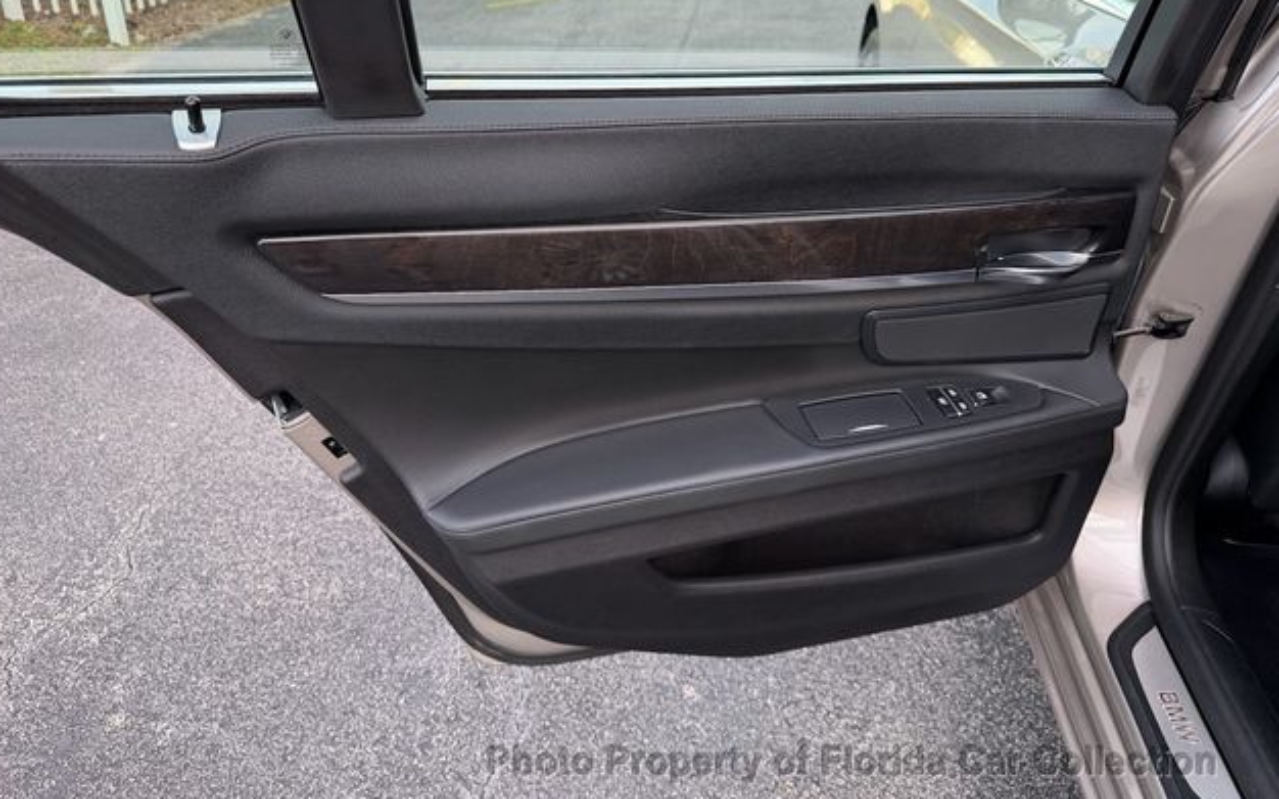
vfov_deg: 47.3
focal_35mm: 26
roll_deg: -1.6
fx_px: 906
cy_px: 315
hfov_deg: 70.4
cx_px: 629
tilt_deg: -30.2
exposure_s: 1/224
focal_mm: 6.76
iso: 80
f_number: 1.78
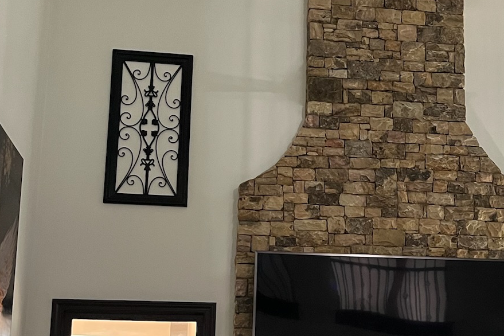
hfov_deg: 31.5
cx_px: 361
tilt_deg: +11.5
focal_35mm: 63
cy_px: 249
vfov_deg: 21.4
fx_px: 882
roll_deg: +0.3
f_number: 1.6
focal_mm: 5.1
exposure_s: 1/60
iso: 320
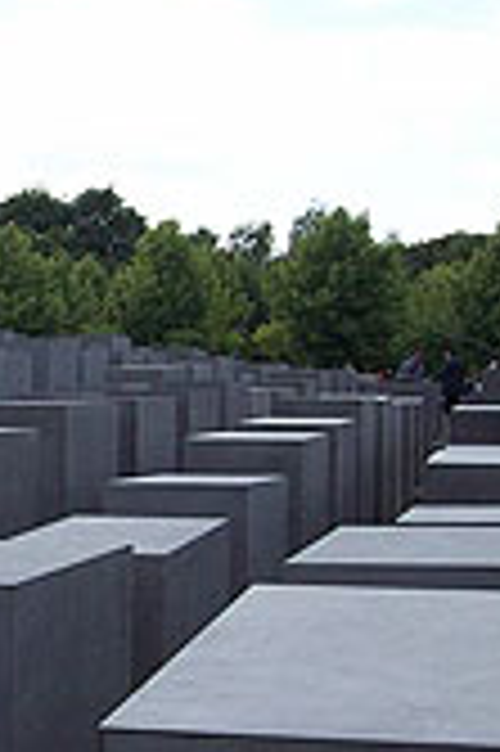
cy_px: 410
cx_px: -302
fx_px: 2108
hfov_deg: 12.7
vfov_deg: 20.2
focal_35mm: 101
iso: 80
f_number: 4.8
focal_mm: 6
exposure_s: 1/355
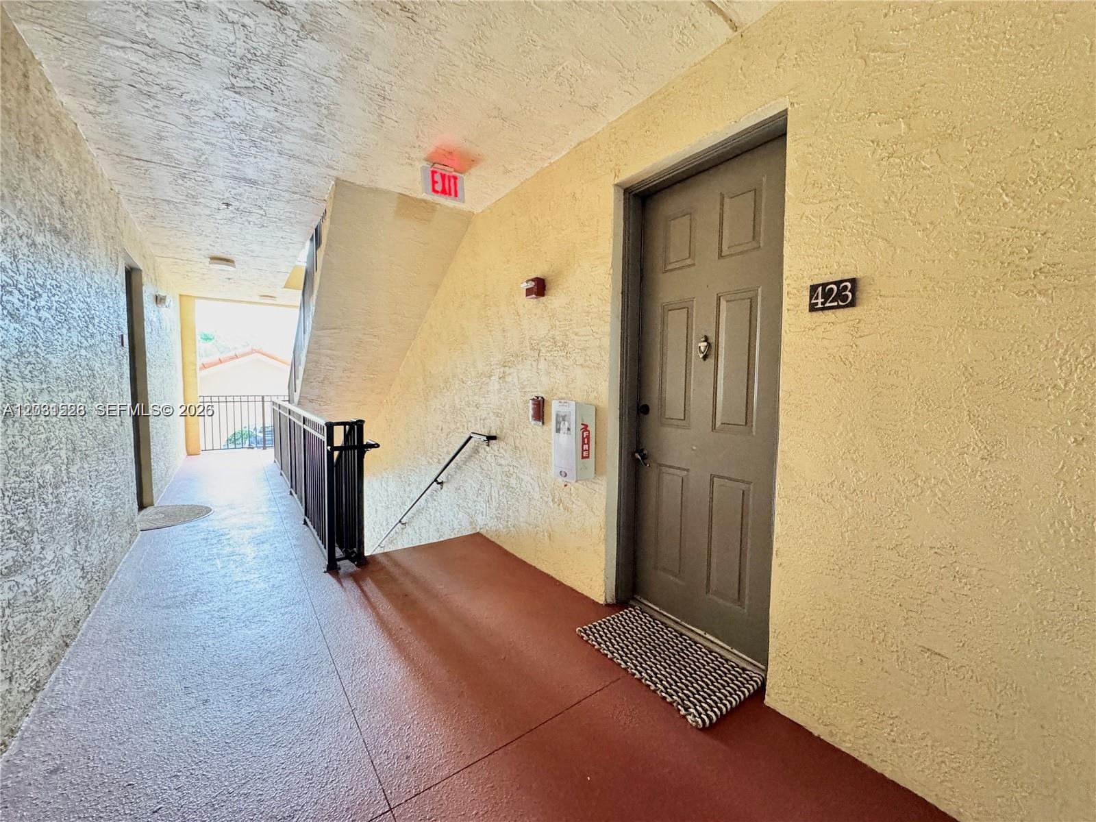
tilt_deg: -3.7
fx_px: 443
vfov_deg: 85.7
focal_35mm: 14
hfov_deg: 102.1
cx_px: 548
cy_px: 411
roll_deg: -1.0
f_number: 2.2
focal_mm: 2.22
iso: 1000
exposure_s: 1/60
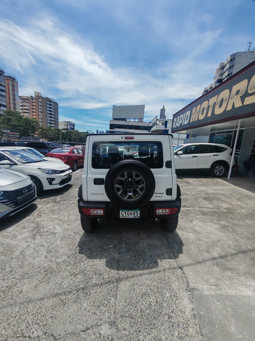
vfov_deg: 94.5
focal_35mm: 16
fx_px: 157
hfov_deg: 78.1
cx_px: 128
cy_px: 170
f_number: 2.2
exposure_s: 1/1500
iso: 50
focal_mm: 1.96
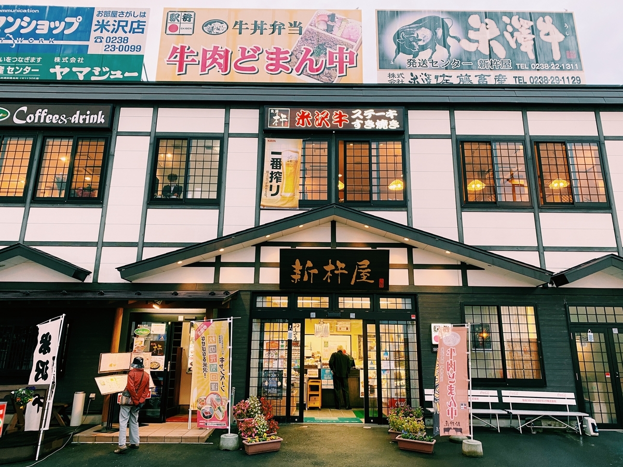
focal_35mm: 26
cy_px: 234
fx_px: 468
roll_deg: -1.2
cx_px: 312
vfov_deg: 53.1
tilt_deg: +15.0
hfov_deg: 67.3
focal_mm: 4.25
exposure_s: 1/50
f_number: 1.8
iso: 125
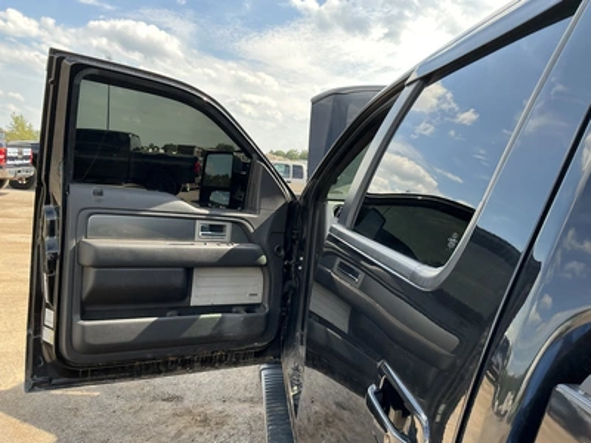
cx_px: 296
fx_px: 478
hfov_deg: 63.4
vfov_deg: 49.7
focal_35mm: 28
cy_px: 222
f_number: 1.8
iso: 25
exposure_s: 1/355
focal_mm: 3
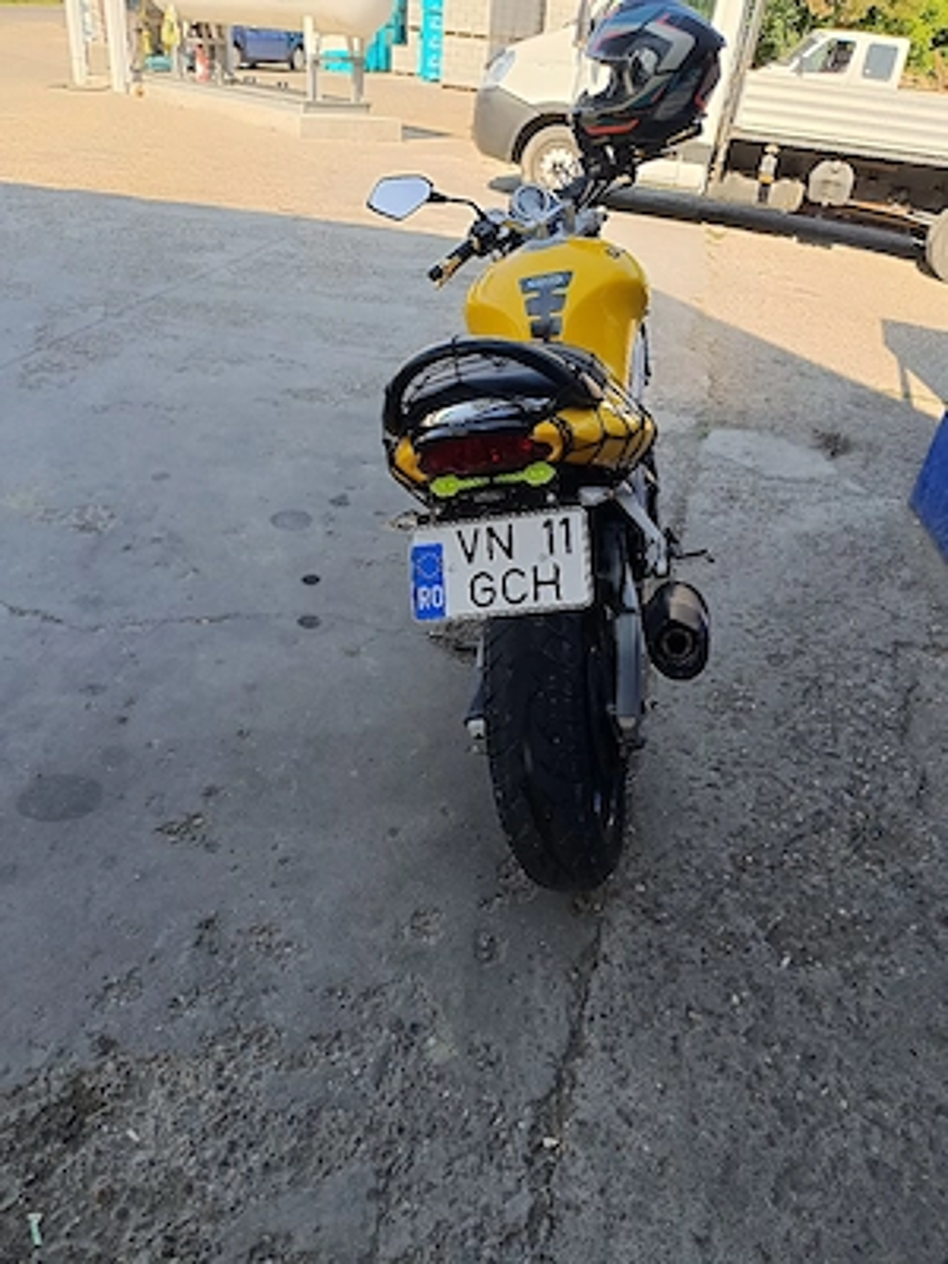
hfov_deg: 56.8
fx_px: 876
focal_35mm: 24
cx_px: 474
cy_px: 632
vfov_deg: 71.6
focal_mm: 5.59
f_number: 1.88
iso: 53
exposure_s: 1/256
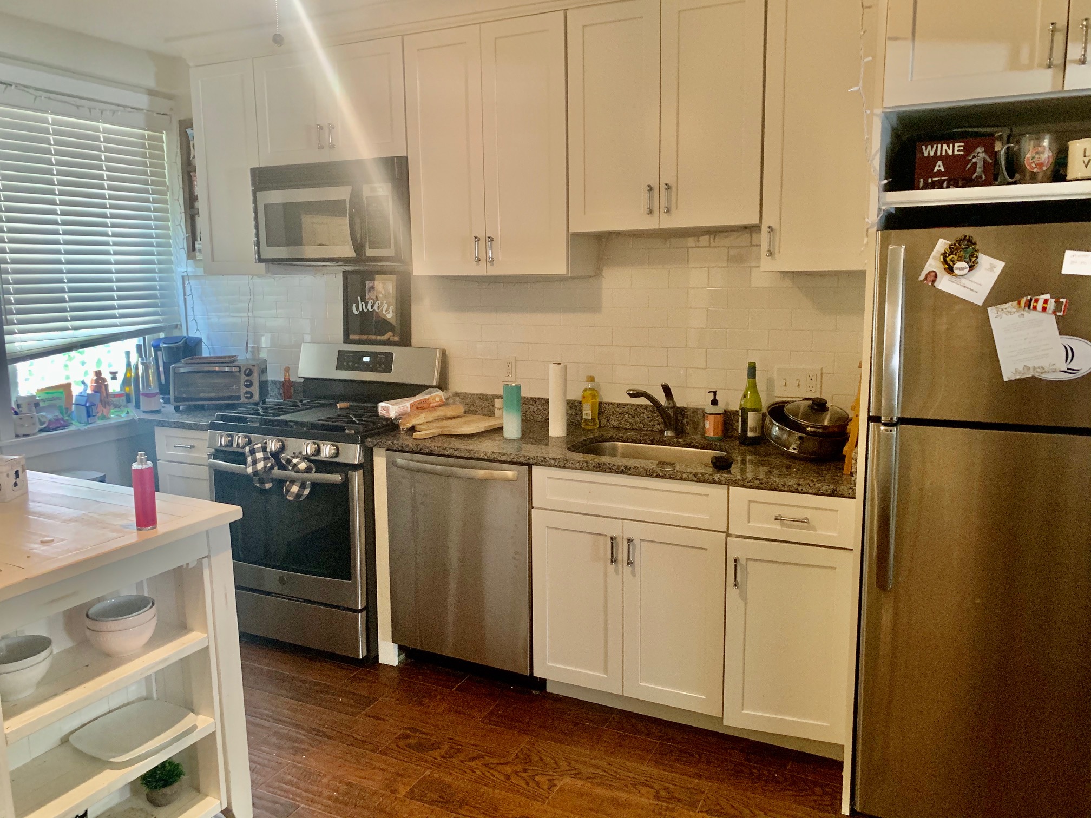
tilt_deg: -9.6
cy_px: 409
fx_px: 819
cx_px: 546
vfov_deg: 53.1
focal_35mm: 26
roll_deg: +0.6
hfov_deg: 67.3
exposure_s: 1/30
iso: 500
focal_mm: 4.25
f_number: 1.8
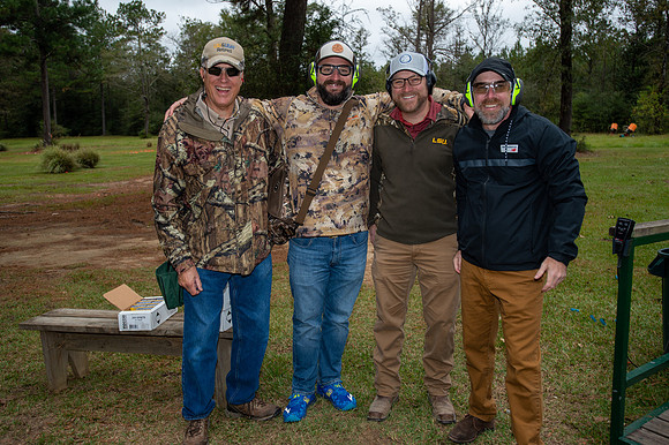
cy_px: 222
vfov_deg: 43.6
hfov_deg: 62.0
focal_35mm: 30
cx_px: 334
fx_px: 557
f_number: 5
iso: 320
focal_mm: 30
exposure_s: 1/250
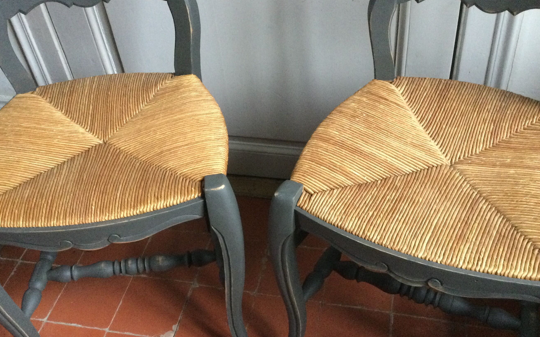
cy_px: 177
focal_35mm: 41
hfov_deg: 48.2
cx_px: 260
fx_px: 603
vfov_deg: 31.2
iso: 400
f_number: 2.4
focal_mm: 3.3
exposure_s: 1/17
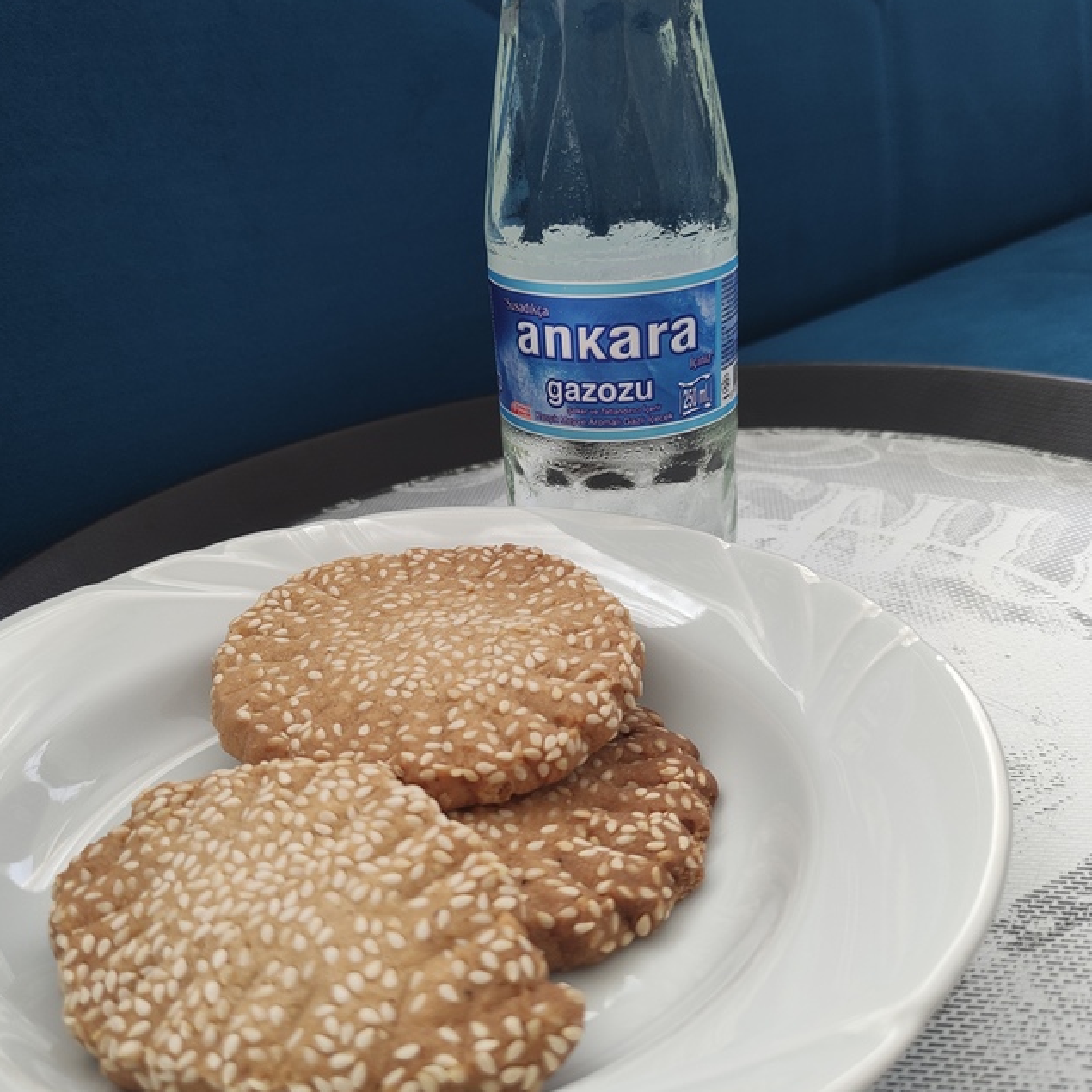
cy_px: 579
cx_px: 533
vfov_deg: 51.1
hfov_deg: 51.1
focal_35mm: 32
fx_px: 1142
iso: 346
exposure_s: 1/40
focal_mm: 5.43
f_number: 1.89
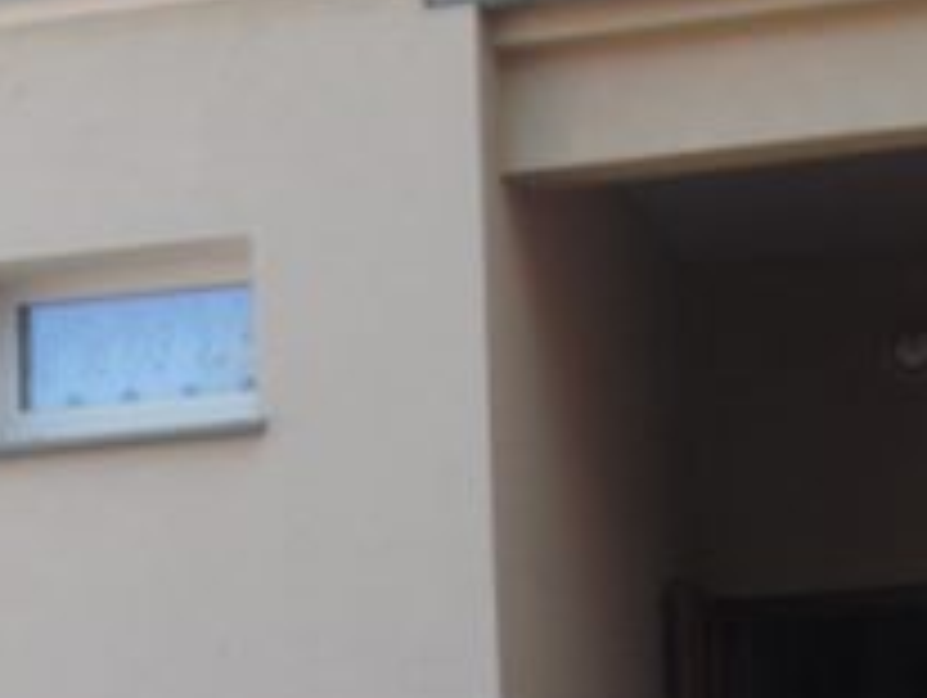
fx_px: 4156
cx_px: -184
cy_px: 982
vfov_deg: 9.4
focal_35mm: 155
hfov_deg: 12.4
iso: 80
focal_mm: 9
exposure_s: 1/200
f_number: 3.5
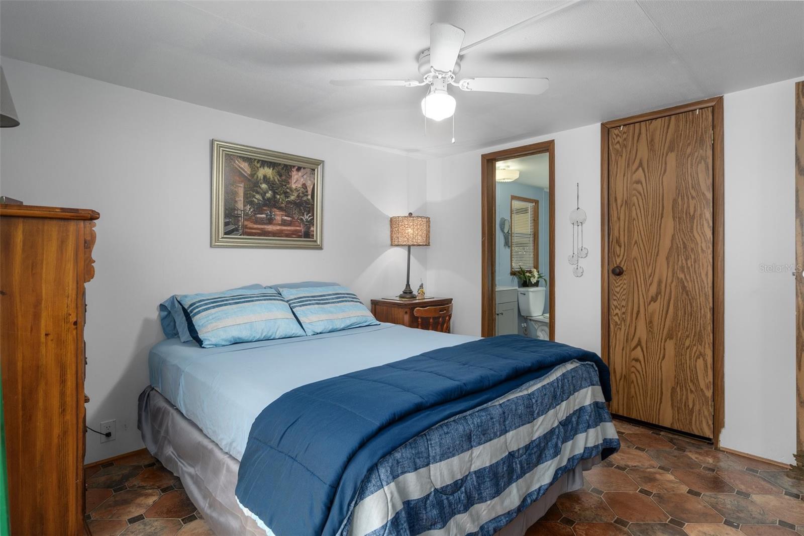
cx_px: 402
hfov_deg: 90.0
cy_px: 268
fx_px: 402
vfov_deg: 67.4
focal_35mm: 18
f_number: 8
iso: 320
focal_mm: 18
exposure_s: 1
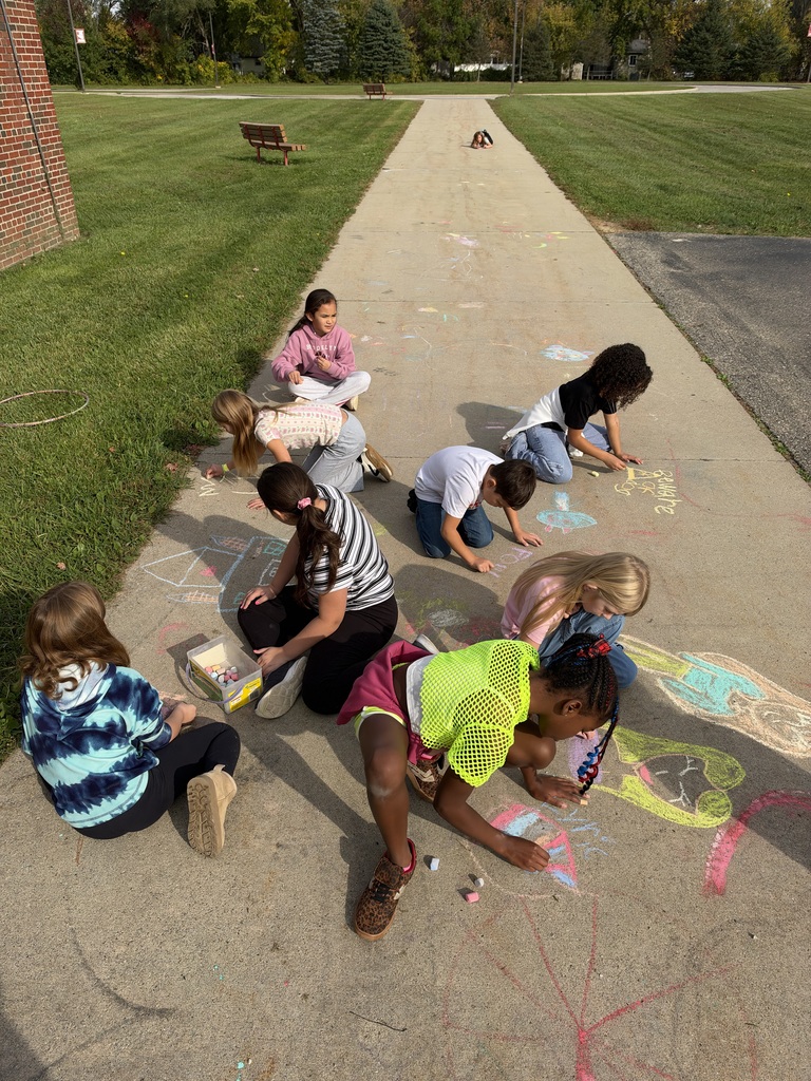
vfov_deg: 71.6
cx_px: 406
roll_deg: +0.7
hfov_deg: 56.8
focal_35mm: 24
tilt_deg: -28.2
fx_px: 750
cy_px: 540
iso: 64
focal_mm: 6.93
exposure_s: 1/3378
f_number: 1.8
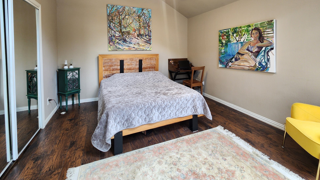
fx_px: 127
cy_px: 56
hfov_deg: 103.0
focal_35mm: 15
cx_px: 161
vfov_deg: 67.9
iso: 160
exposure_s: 1/60.2
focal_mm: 2.2
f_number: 2.2
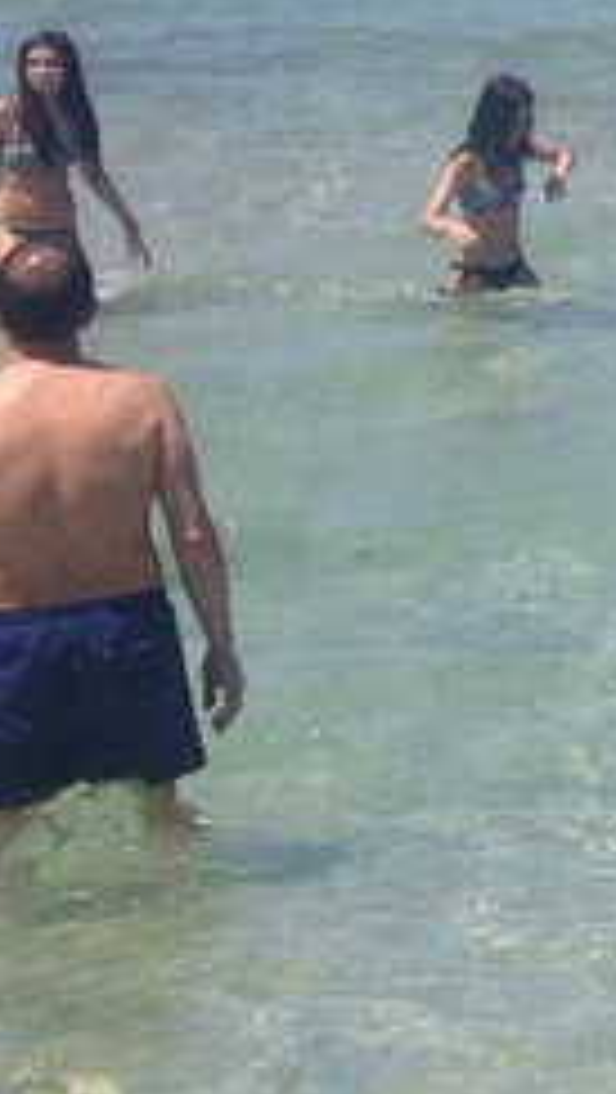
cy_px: -365
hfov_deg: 5.5
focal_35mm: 188
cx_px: 2621
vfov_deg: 11.1
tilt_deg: -3.2
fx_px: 5450
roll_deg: +0.2
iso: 50
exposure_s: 1/2404
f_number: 2.4
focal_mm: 4.28
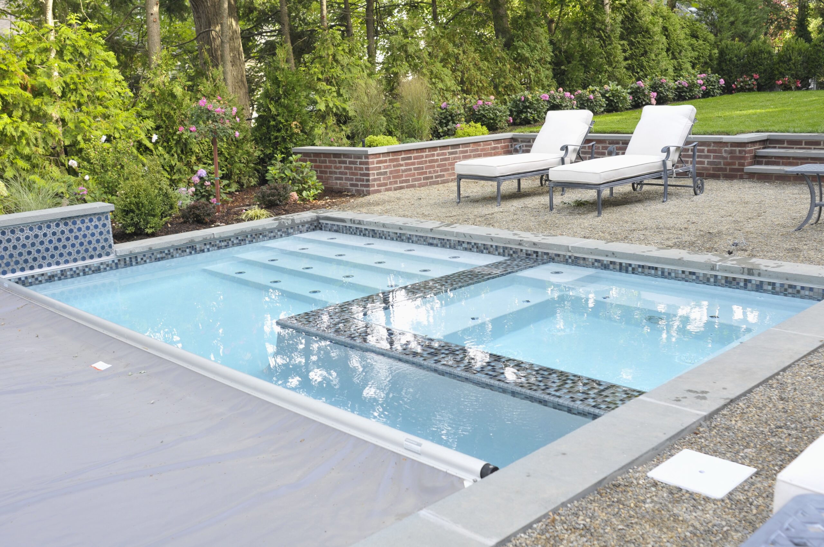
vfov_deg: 36.8
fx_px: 823
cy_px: 274
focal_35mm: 36
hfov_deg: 53.2
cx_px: 412
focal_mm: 24
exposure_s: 1/100
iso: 200
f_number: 5
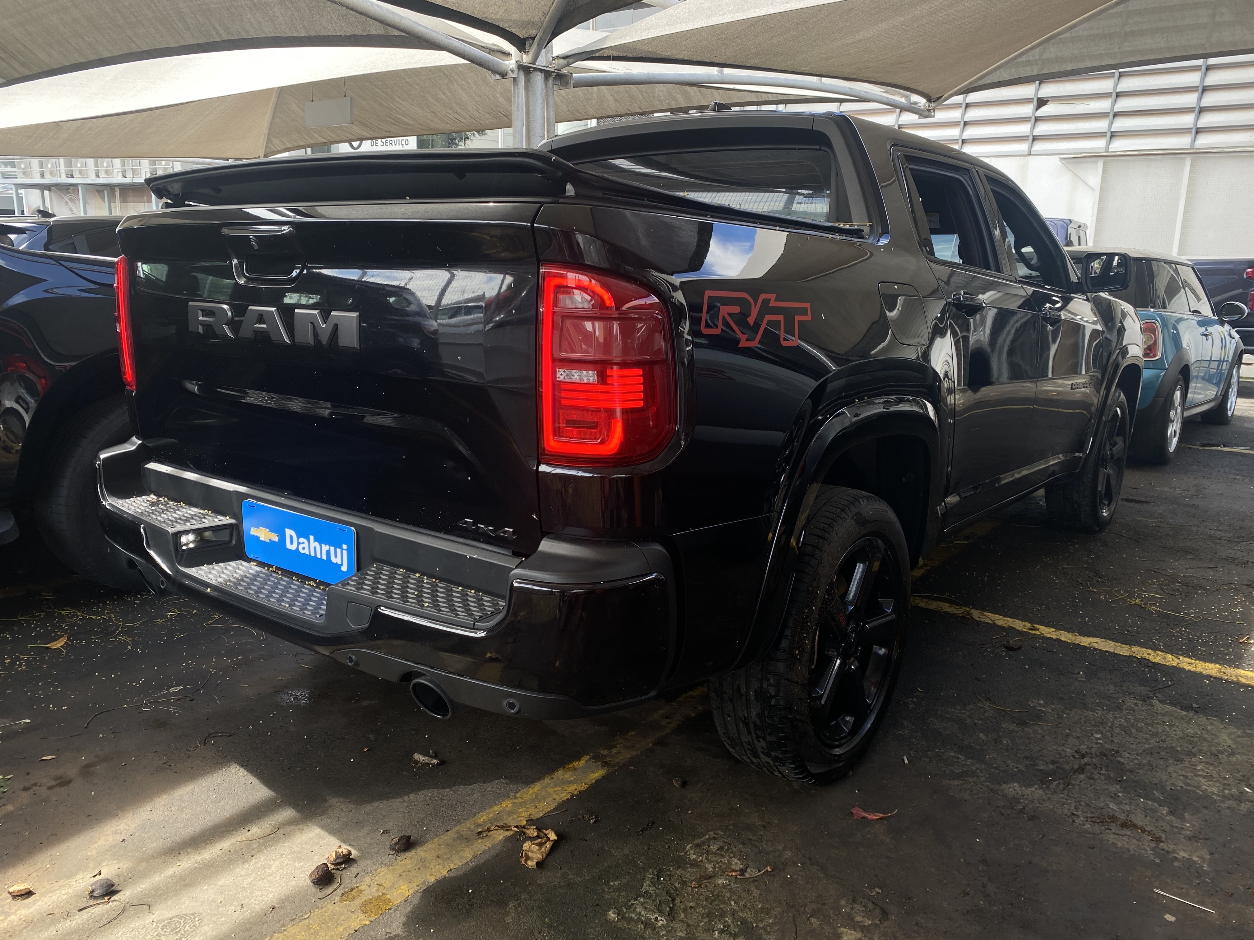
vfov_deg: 53.1
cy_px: 470
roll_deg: -1.2
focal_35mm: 26
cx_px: 627
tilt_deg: -12.5
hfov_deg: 67.3
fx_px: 942
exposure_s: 1/151
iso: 32
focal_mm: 4.25
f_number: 1.8
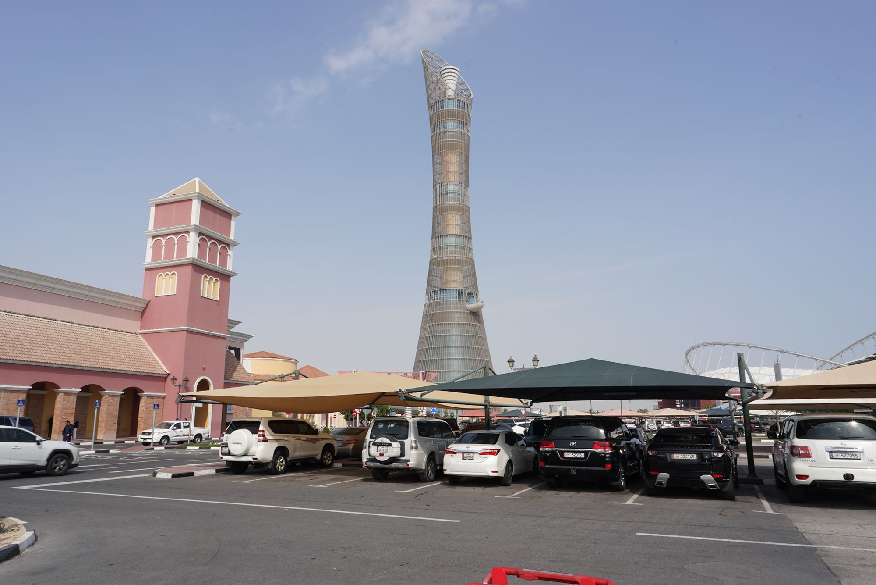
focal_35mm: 24
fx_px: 584
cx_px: 438
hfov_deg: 73.7
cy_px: 292
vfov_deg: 53.1
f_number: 18
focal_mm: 24
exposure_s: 1/100
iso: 100
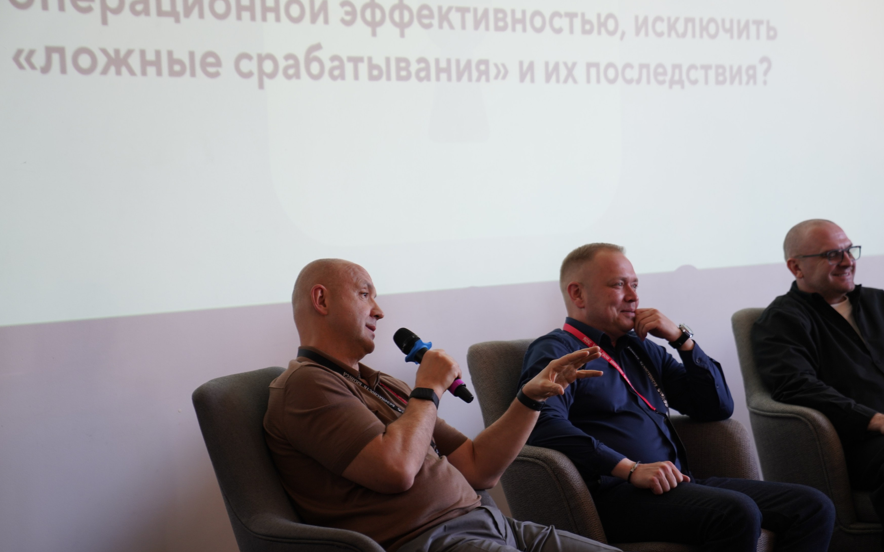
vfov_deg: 15.5
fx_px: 2024
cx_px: 511
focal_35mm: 84
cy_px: 320
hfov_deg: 24.6
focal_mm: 70
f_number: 2.8
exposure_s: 1/60
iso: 320
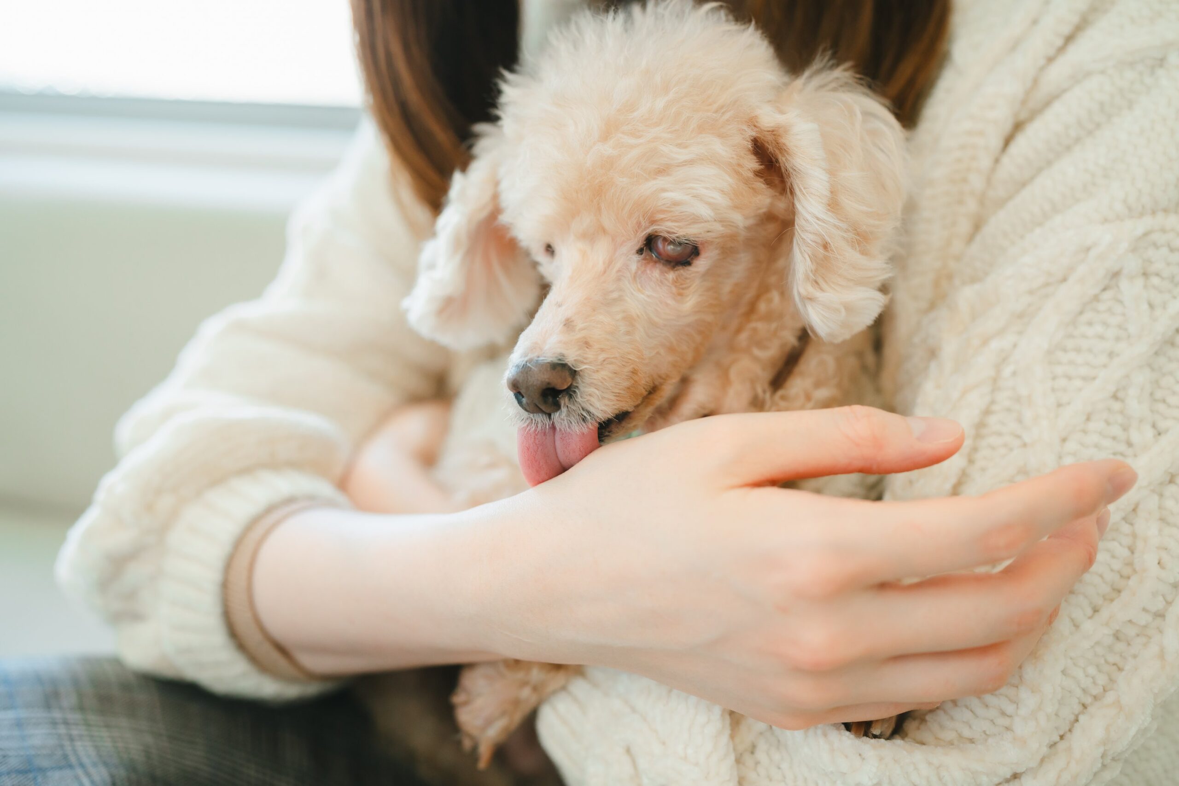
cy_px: 393
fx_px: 1146
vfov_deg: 37.9
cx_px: 590
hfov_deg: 54.4
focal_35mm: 35
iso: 800
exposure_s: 1/320
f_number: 2.8
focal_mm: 35
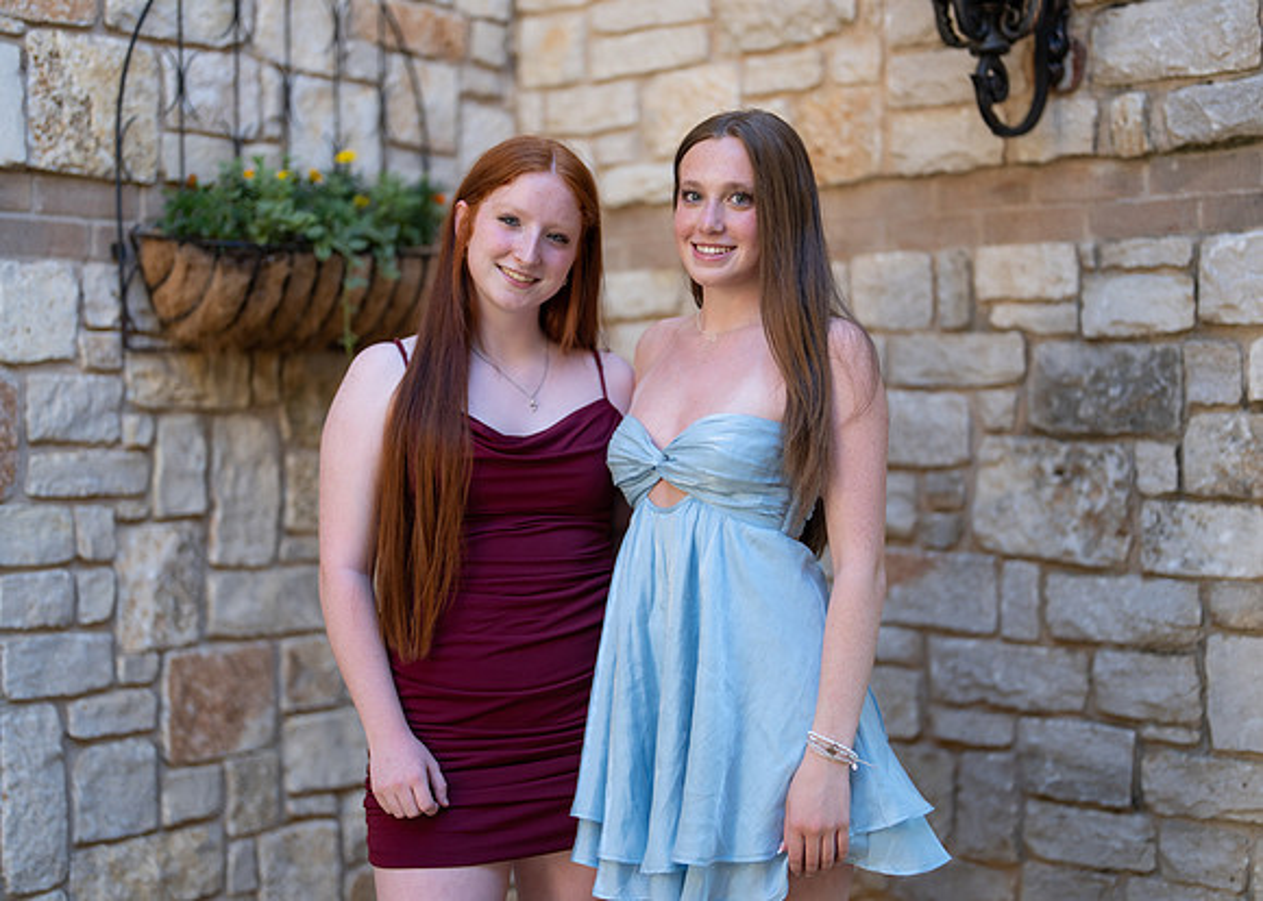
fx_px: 1940
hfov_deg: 36.1
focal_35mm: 54
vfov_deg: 26.2
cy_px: 451
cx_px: 649
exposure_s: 1/800
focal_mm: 50
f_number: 1.2
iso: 200
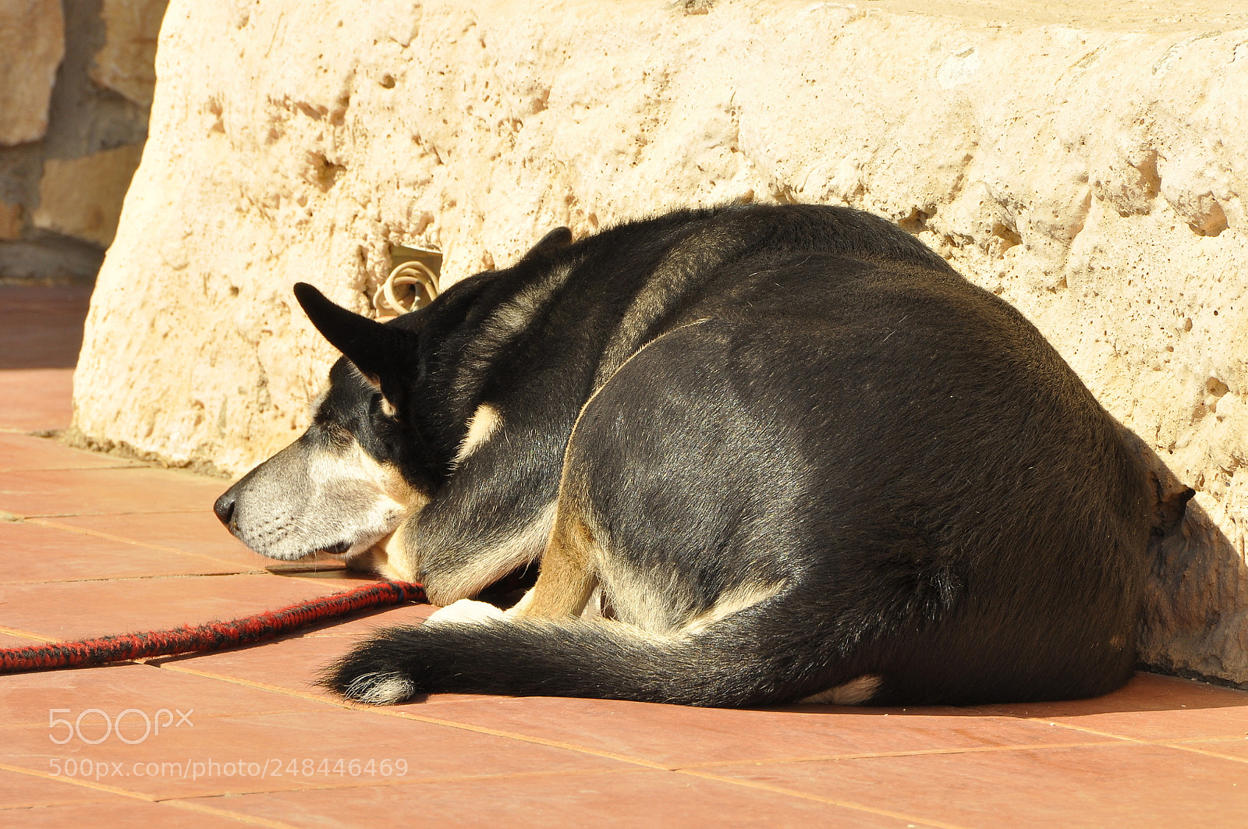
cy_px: 414
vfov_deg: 5.4
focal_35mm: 255
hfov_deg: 8.1
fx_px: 8830
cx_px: 624
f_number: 14
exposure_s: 1/125
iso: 200
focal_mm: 170
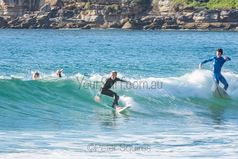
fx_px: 3967
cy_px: 80
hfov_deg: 3.4
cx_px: 119
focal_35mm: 600
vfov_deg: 2.3
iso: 100
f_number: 18
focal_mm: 400
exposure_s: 1/30
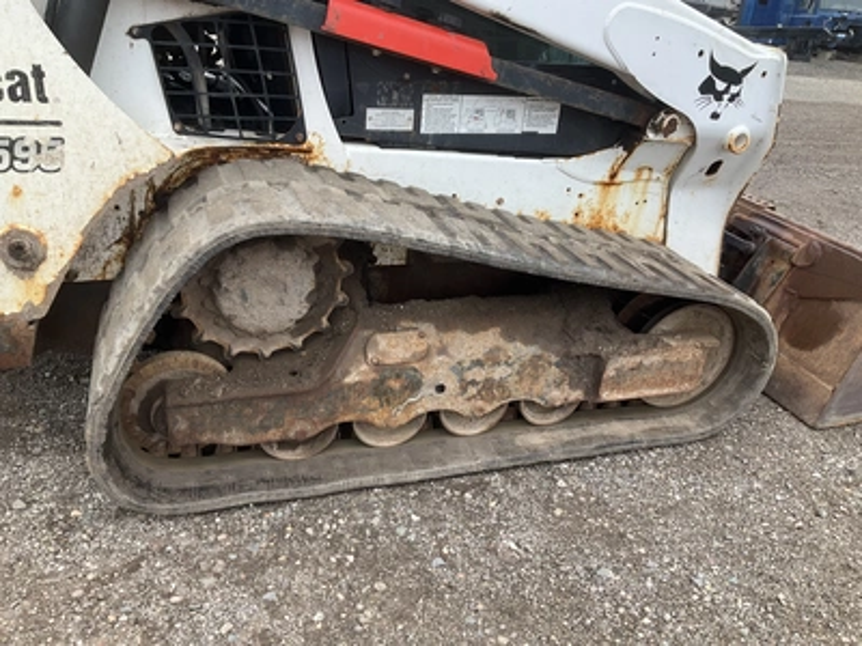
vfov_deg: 48.2
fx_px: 722
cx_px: 431
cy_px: 323
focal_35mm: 29
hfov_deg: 61.7
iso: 20
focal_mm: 3
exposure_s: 1/122
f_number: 1.8
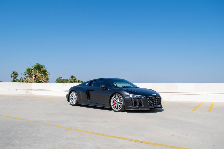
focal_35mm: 32
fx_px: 196
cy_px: 74
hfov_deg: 59.5
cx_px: 112
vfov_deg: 41.7
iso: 360
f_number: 8
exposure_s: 1/2000
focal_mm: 21
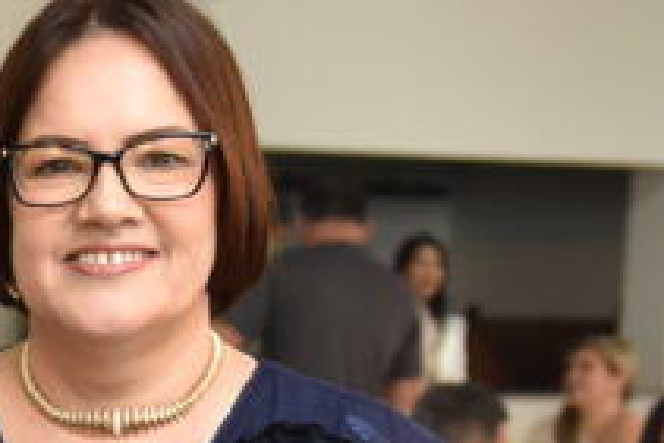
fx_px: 3230
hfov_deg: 10.7
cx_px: -692
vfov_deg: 7.6
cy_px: 822
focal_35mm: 175
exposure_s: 1/125
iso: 1600
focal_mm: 36
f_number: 3.2
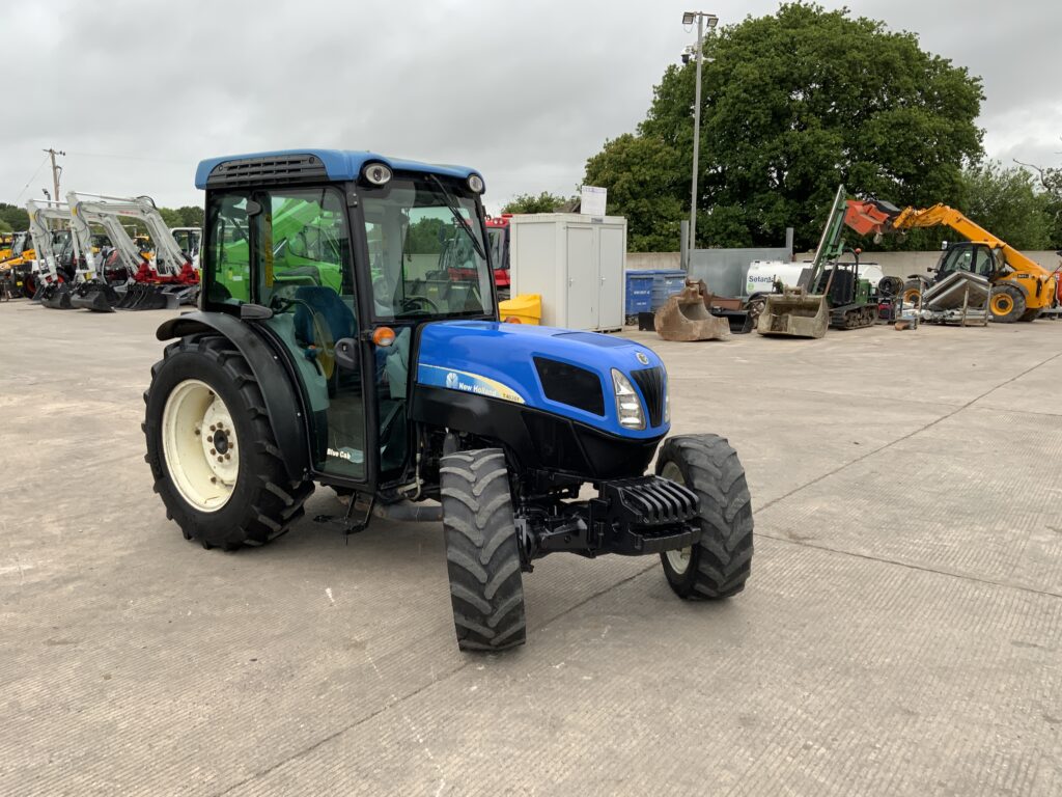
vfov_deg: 48.2
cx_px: 531
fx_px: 890
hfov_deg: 61.7
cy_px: 398
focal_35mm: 29
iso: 16
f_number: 1.8
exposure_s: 1/141
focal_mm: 3
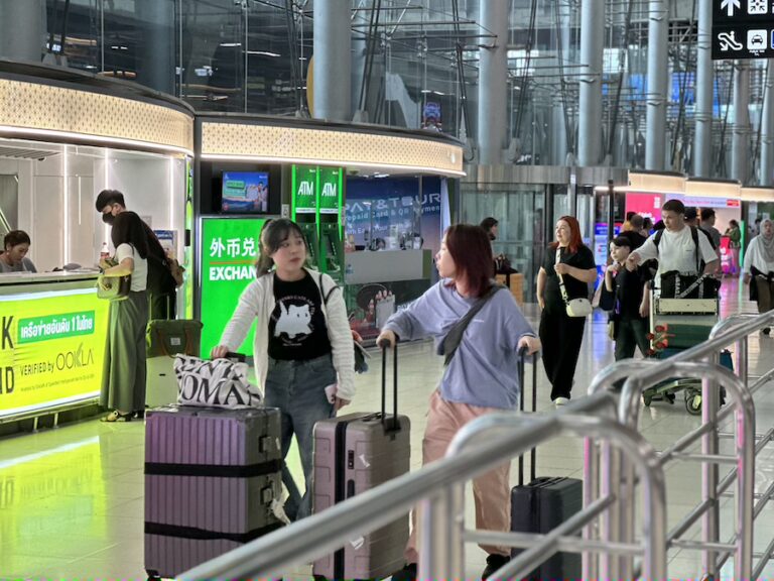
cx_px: 387
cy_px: 290
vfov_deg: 19.1
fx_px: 1722
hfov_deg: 25.3
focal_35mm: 77
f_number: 2.8
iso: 250
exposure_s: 1/69
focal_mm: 9
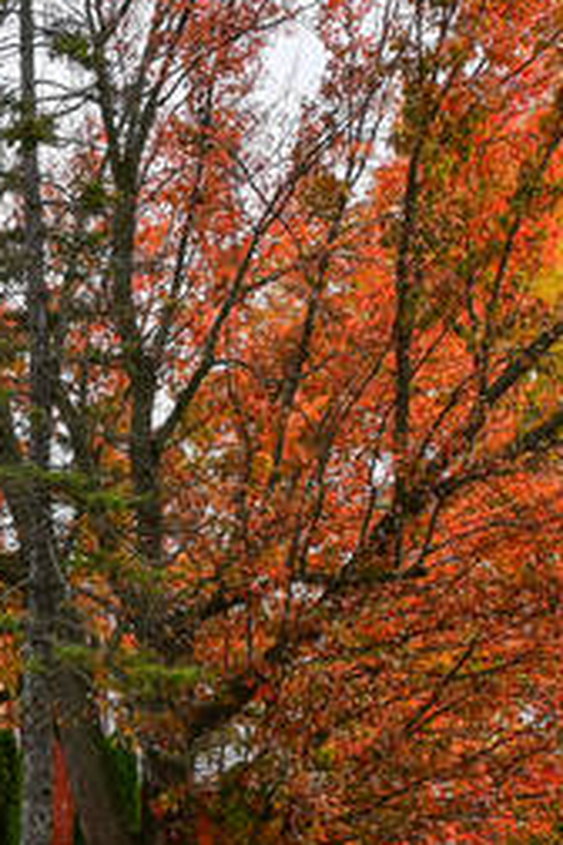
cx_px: -556
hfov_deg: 10.7
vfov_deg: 17.4
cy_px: 350
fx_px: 2761
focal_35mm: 118
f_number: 11
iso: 100
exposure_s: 1/80
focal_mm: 27.5
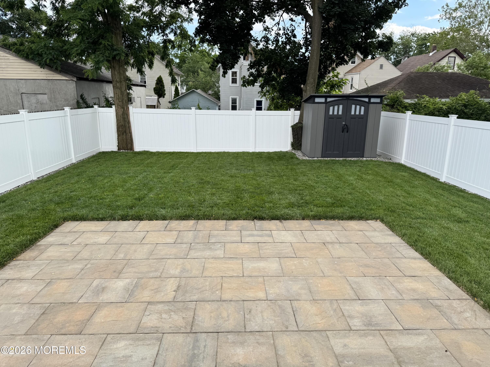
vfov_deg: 56.8
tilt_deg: -14.8
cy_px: 184
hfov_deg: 71.6
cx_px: 245
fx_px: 340
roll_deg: -0.8
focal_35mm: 24
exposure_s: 1/952
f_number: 1.78
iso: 80
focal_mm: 6.76
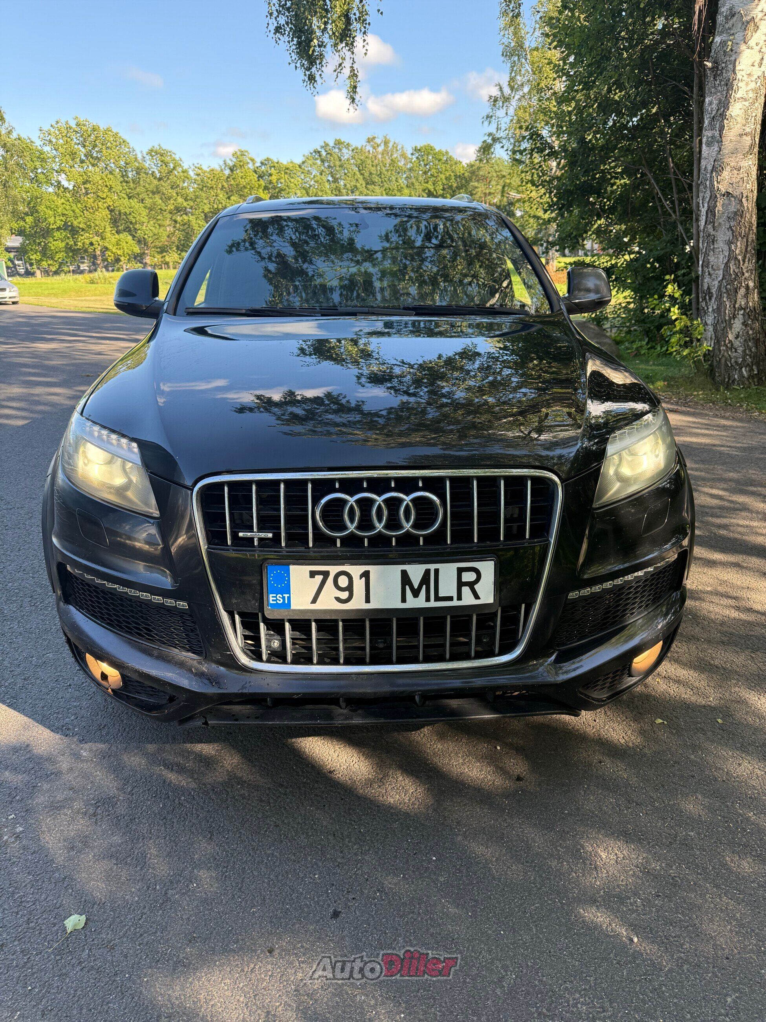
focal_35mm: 24
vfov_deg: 71.6
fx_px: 708
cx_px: 383
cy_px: 511
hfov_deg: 56.8
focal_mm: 6.76
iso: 100
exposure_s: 1/501
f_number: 1.78
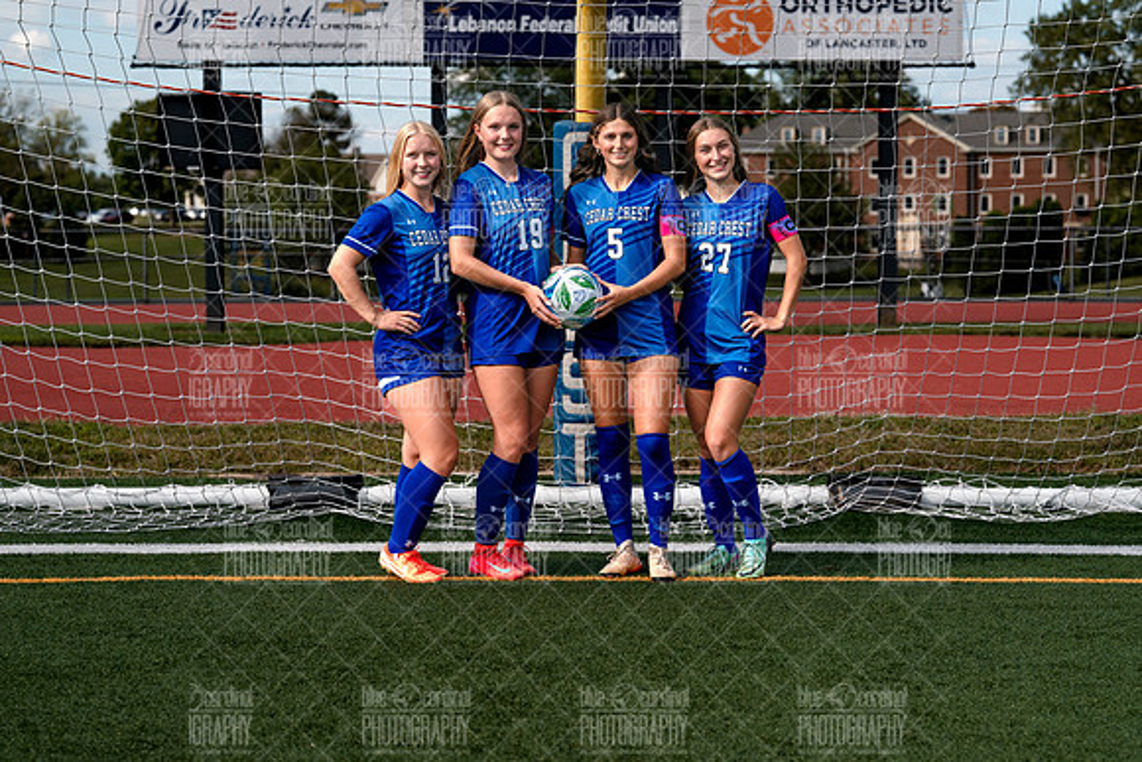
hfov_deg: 23.9
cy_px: 381
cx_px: 571
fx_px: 2697
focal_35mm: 85
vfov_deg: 16.1
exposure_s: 1/160
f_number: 4.5
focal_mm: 85
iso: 400
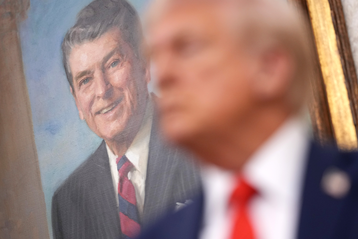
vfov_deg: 7.1
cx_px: 236
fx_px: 1929
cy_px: 134
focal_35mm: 194
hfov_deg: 10.6
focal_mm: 135
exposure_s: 1/800
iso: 2000
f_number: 1.8
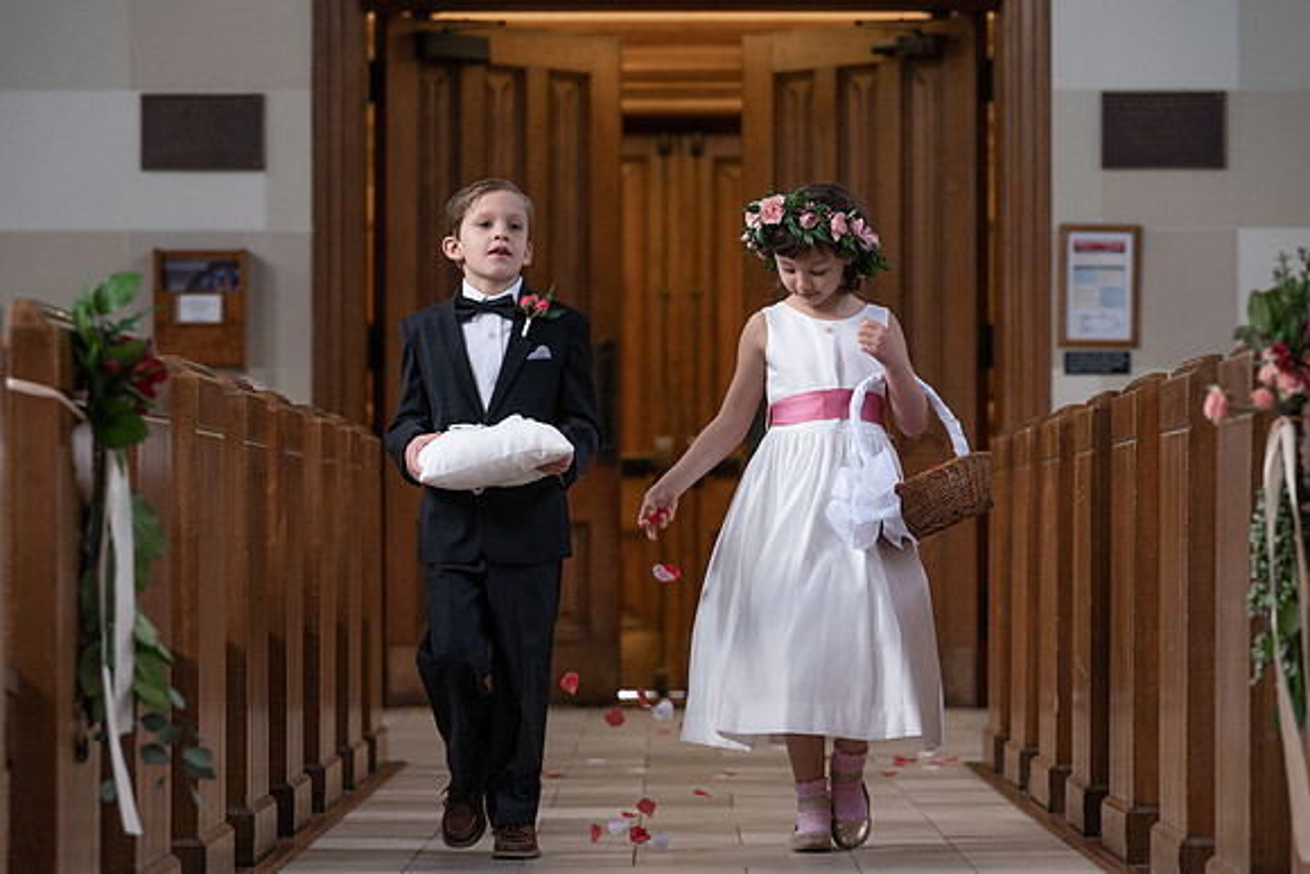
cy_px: 484
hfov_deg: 17.4
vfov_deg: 11.6
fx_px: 4290
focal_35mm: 118
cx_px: 619
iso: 2000
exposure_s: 1/200
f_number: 4
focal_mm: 104
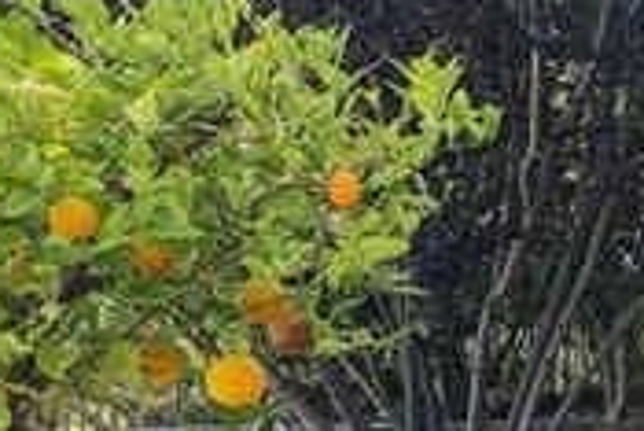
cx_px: 1306
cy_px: 403
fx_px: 1468
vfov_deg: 16.4
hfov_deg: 17.4
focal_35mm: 82
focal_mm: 14
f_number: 8
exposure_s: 1/160
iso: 500
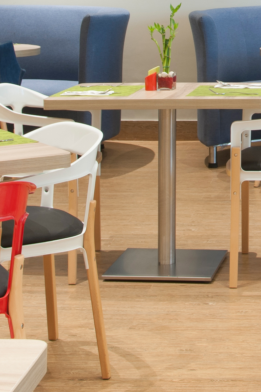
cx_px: 339
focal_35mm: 109
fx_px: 1186
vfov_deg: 17.9
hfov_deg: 12.2
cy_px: -77
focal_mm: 30
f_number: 11
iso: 200
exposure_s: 1.3
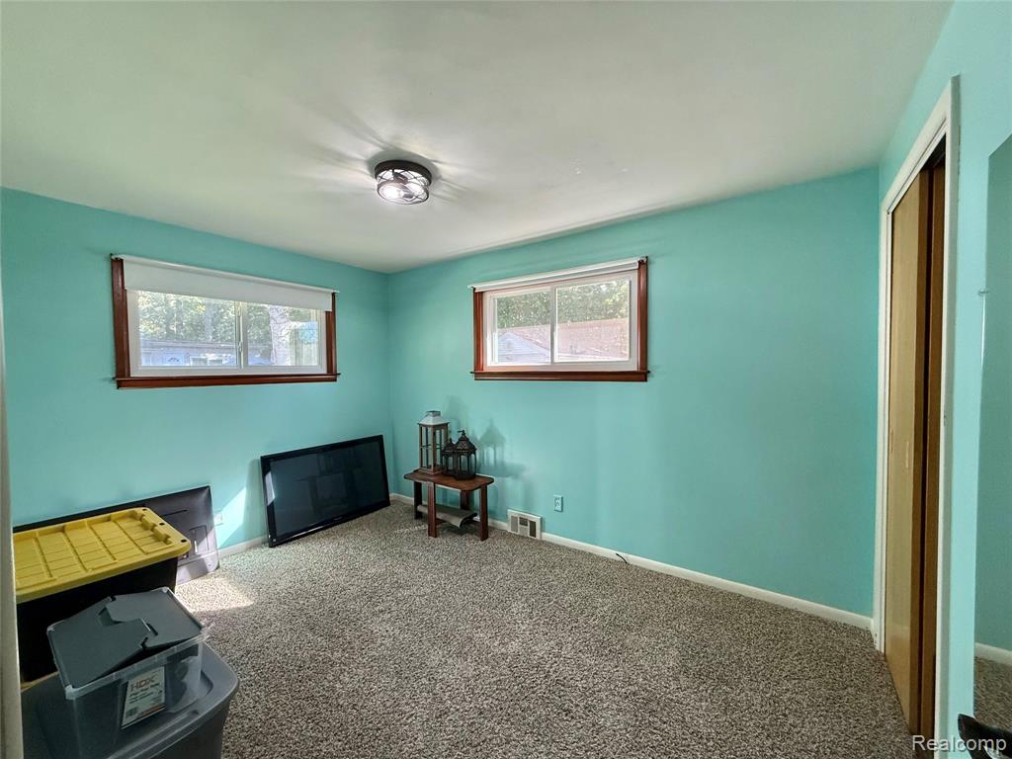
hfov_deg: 102.1
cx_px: 506
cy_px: 380
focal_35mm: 14
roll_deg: +1.0
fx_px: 409
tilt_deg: -0.9
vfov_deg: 85.7
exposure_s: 1/120
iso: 320
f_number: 2.2
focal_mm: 2.22
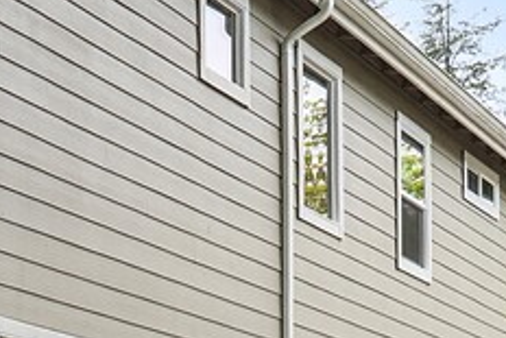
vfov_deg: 11.1
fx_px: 1645
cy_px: 559
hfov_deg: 14.7
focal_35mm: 117
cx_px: -474
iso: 100
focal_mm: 16
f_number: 8
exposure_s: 1/160
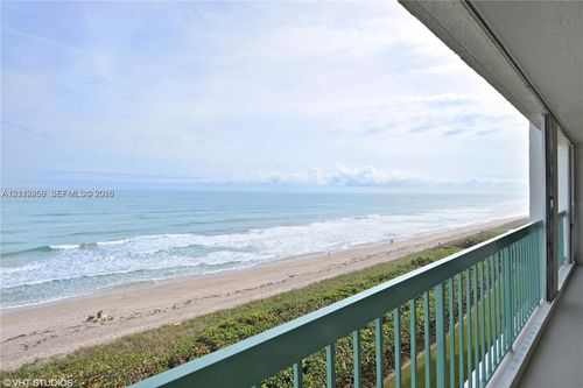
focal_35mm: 17
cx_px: 292
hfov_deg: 93.3
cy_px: 194
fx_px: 275
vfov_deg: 70.4
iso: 200
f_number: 8
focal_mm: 17
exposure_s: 1/640
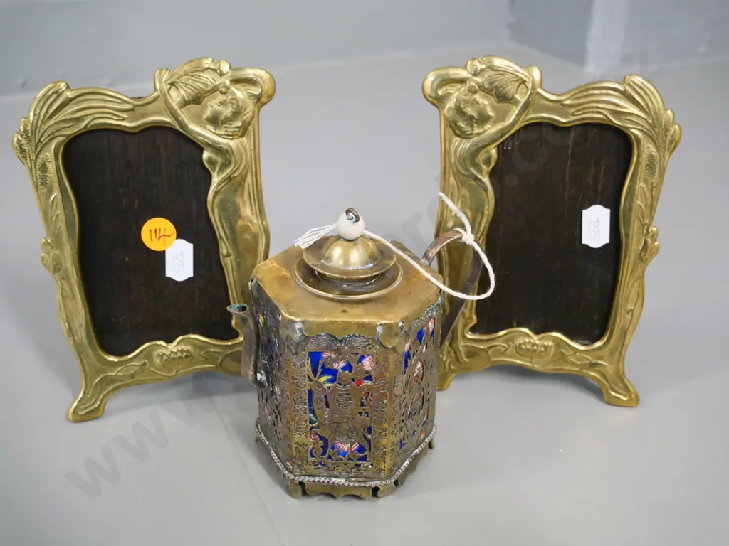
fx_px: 758
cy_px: 273
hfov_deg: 51.4
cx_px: 364
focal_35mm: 36
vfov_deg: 39.7
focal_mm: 18
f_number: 5.6
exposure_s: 1/50
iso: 3200
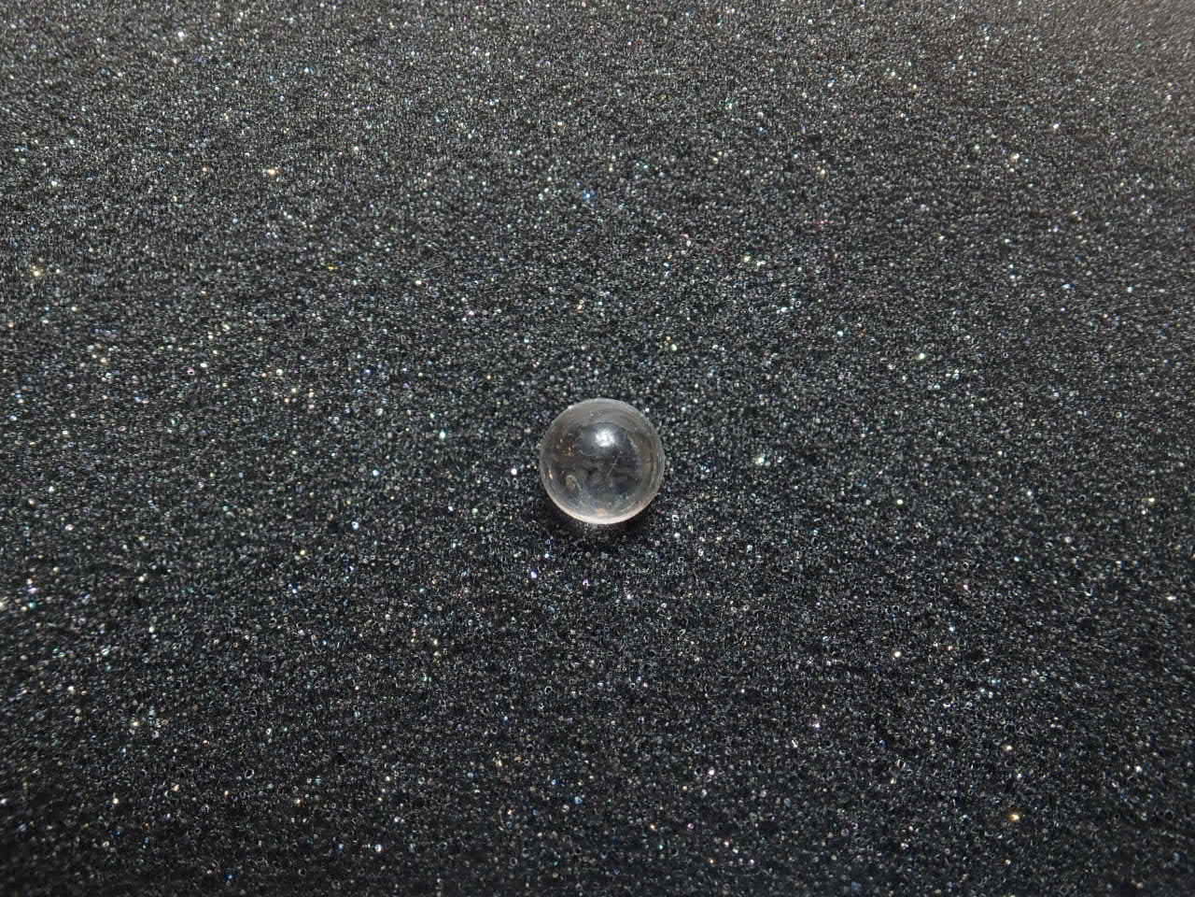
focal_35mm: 30
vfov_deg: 46.8
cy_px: 448
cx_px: 598
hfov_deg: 60.0
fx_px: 1036
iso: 125
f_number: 3.2
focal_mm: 5.5
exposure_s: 1/13
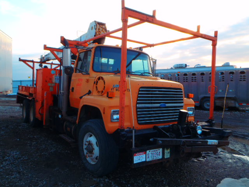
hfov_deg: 63.4
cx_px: 124
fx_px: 201
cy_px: 94
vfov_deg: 49.7
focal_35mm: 28
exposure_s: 1/100
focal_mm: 5
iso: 80
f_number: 4.5
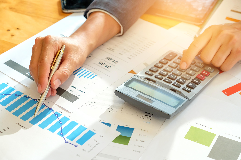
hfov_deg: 25.7
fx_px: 529
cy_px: 80
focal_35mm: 79
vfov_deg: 17.3
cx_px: 120
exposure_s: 1/125
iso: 800
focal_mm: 52.7
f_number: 4.5
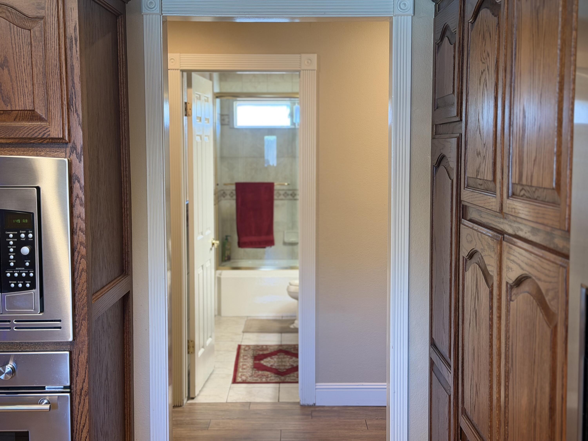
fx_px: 815
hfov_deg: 39.7
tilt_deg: -4.7
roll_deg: +0.7
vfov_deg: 30.3
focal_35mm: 48
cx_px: 294
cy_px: 220
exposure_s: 1/60
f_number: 1.78
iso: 160
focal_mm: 6.76
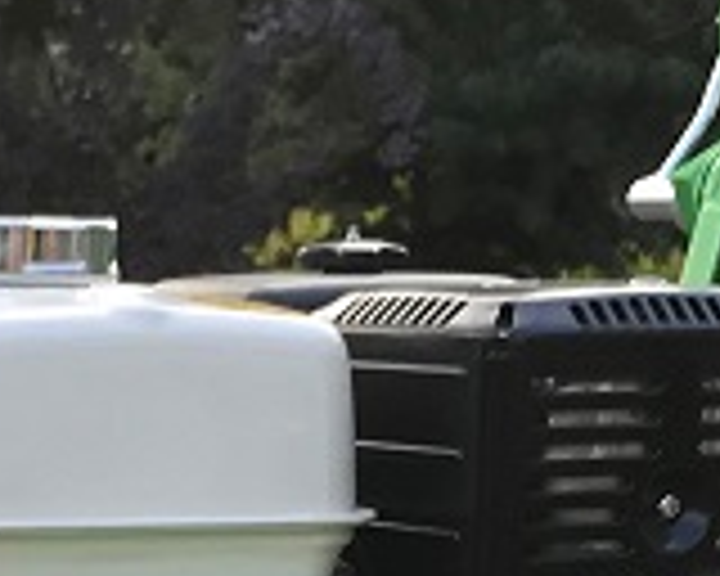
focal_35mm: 171
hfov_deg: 11.1
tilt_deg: -11.5
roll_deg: -3.2
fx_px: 3644
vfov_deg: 8.7
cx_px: -54
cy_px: 972
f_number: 1.8
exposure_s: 1/193
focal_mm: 3.99
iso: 20
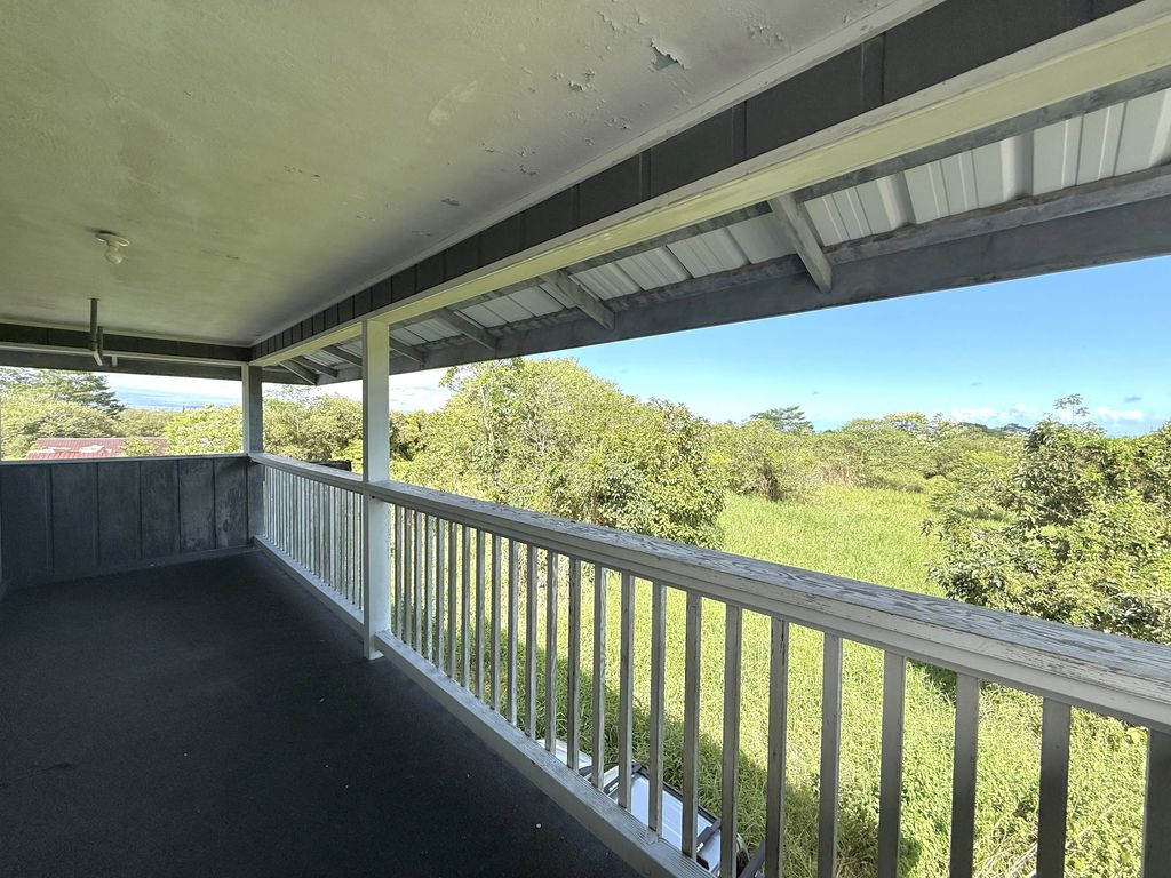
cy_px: 439
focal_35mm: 14
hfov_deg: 102.1
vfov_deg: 85.7
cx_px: 586
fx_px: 474
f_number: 2.2
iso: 50
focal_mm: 2.22
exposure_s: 1/1087
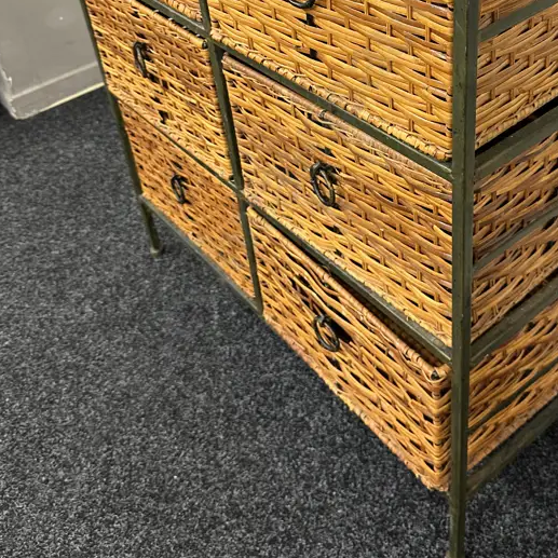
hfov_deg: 39.9
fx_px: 766
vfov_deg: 38.5
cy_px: 111
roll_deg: +6.1
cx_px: 336
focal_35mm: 42
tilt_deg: -33.4
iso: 200
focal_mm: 6.86
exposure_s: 1/50
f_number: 1.78
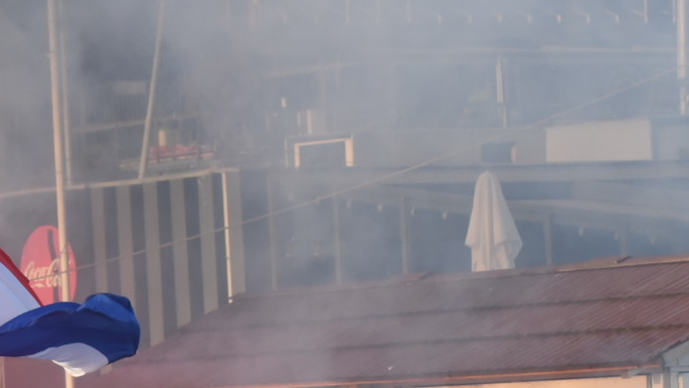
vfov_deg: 4.5
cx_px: -20
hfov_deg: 8.0
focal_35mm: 268
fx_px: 4896
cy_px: 508
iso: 2500
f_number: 10
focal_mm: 110
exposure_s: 1/1600
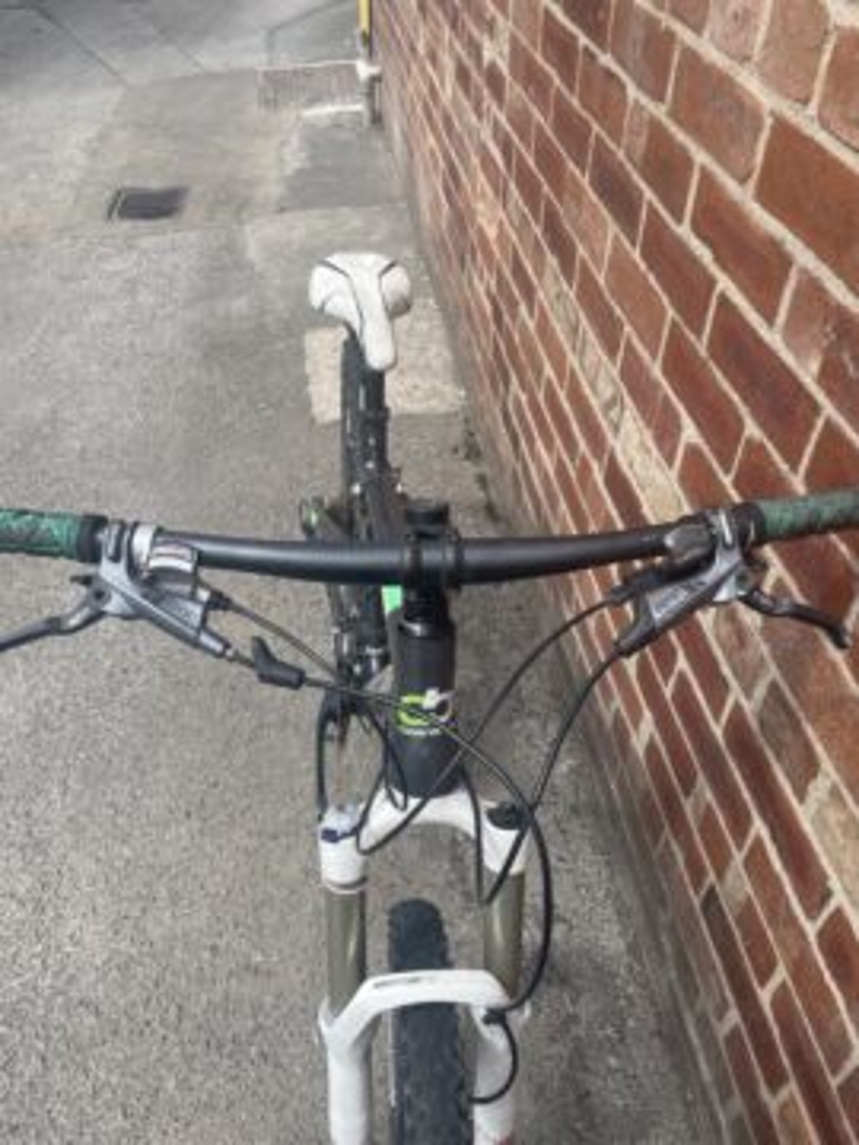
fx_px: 860
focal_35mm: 26
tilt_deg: -44.1
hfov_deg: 53.1
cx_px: 430
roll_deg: -0.4
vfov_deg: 67.3
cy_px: 572
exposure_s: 1/1247
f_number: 1.6
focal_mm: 4.2
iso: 32
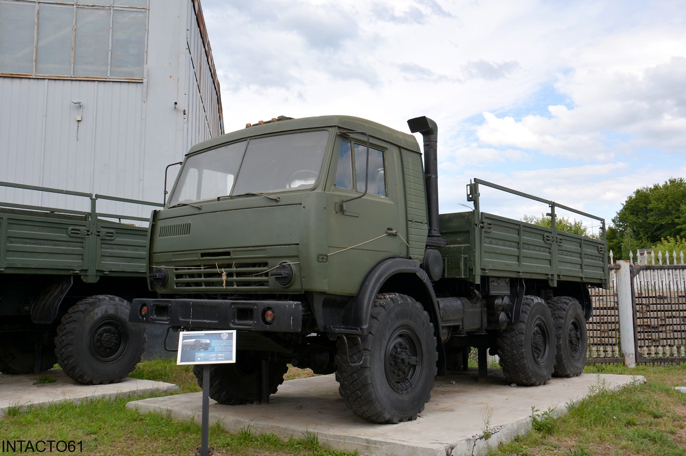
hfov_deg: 57.3
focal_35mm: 33
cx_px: 343
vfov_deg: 39.9
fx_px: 628
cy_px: 228
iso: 125
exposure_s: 1/250
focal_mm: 22
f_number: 8
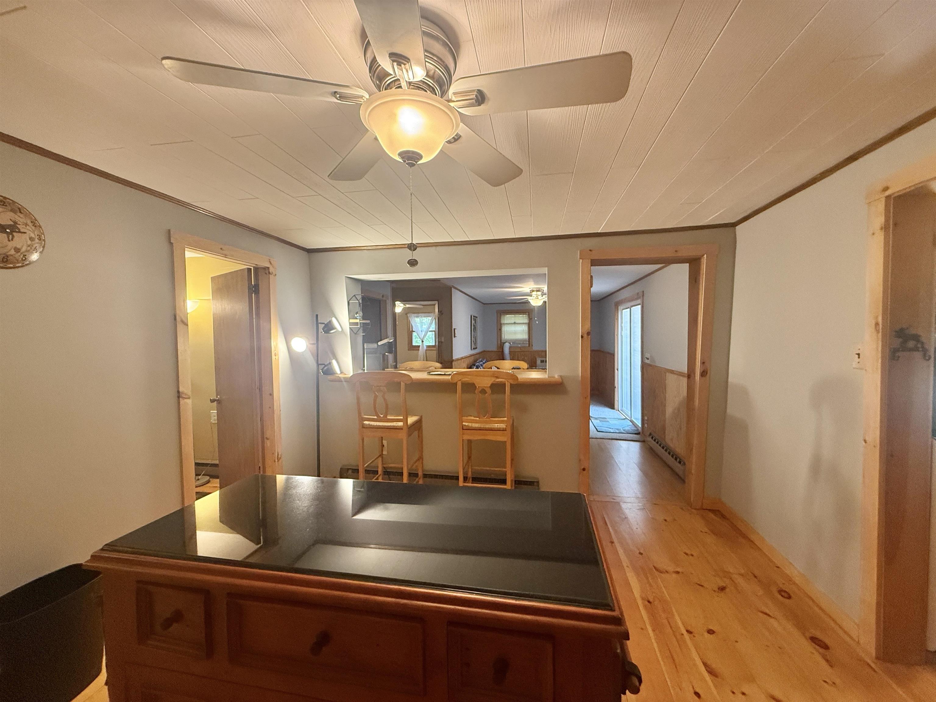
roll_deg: +0.8
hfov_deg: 102.1
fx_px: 379
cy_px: 351
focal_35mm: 14
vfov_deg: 85.7
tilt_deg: -1.9
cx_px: 468
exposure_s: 1/60
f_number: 2.2
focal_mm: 2.22
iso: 400
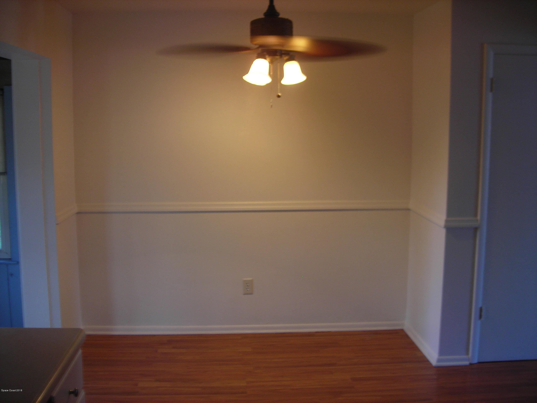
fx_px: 589
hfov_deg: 49.0
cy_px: 202
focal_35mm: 38
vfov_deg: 37.7
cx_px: 268
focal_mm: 6.3
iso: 50
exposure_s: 1/8.7
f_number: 3.2
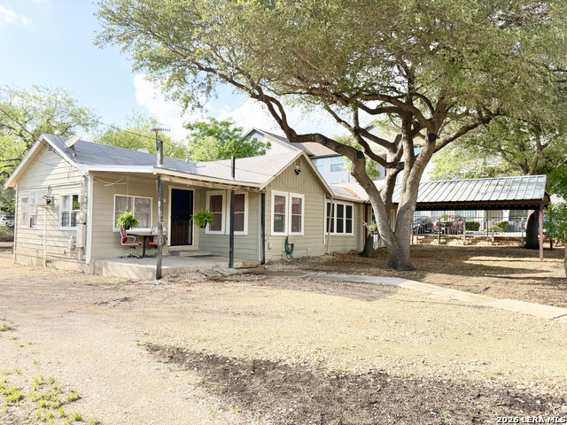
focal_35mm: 24
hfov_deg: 71.6
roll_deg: -1.0
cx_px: 284
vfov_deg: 56.8
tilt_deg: +2.8
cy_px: 212
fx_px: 393
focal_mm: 6.76
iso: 100
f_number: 1.78
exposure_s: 1/1770
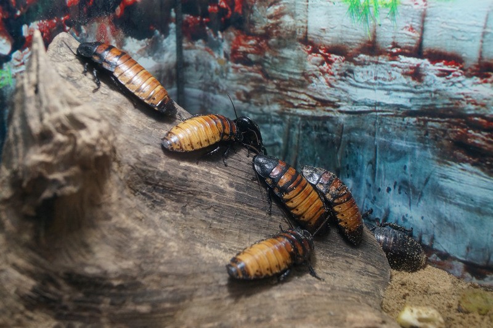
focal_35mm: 45
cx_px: 246
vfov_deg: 29.8
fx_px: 616
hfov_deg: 43.6
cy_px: 164
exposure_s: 1/60
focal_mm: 30
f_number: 4.5
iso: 1000
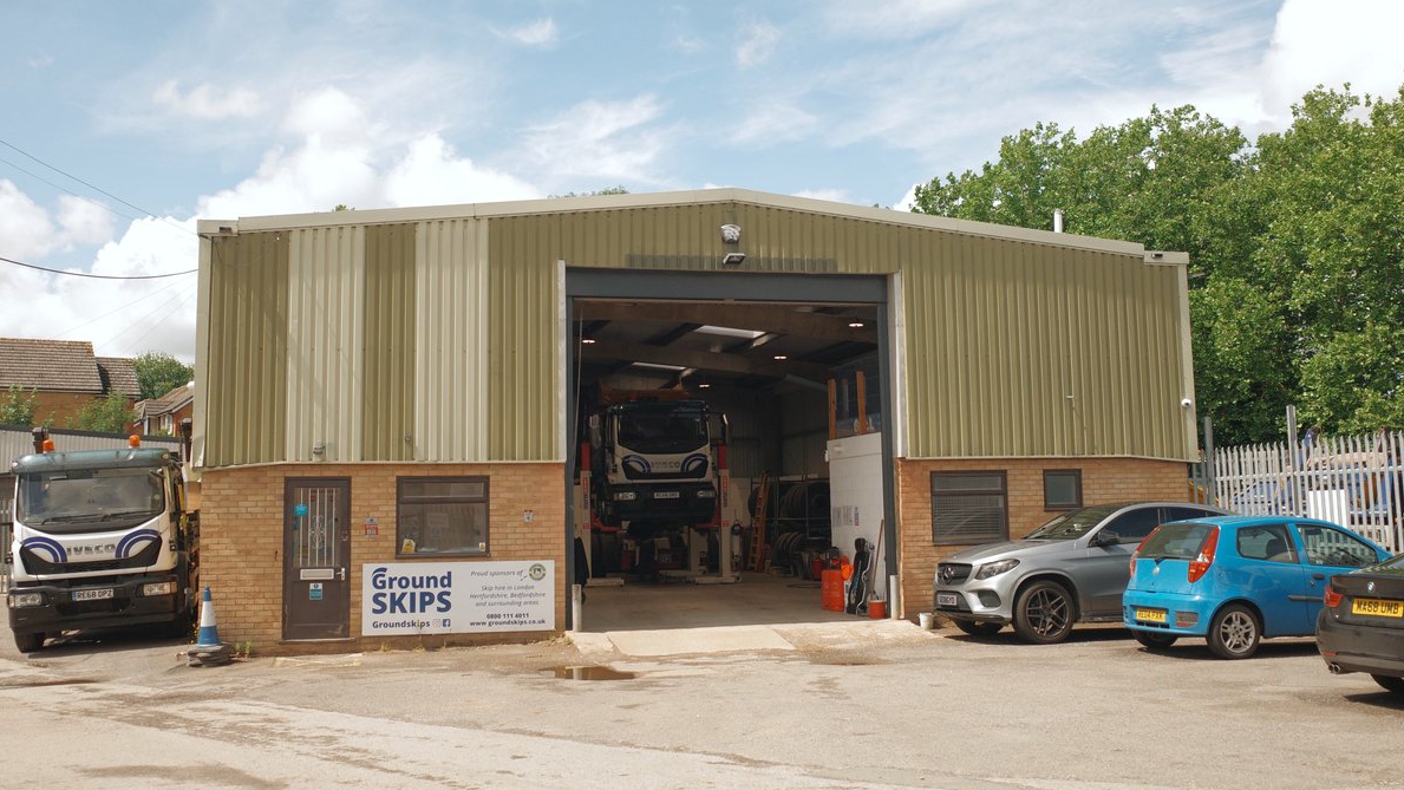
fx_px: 1378
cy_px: 326
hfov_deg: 54.0
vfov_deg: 31.9
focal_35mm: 37
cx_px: 706
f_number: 2.8
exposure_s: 1/400
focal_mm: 18.3
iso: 100
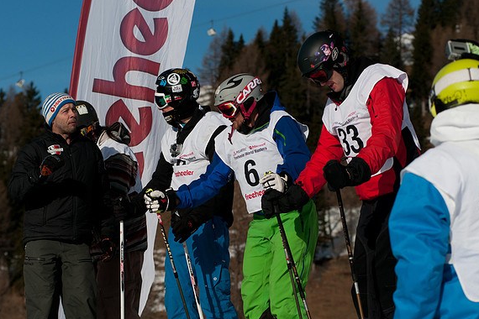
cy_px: 160
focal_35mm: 131
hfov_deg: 15.6
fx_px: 1743
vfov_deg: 10.5
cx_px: 242
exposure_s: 1/1250
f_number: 5
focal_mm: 86
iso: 200
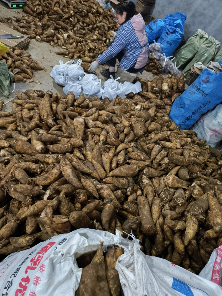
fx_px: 197
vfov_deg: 73.9
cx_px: 111
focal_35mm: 23
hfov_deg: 58.9
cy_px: 148
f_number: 1.6
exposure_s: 1/25
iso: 1000
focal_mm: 5.84
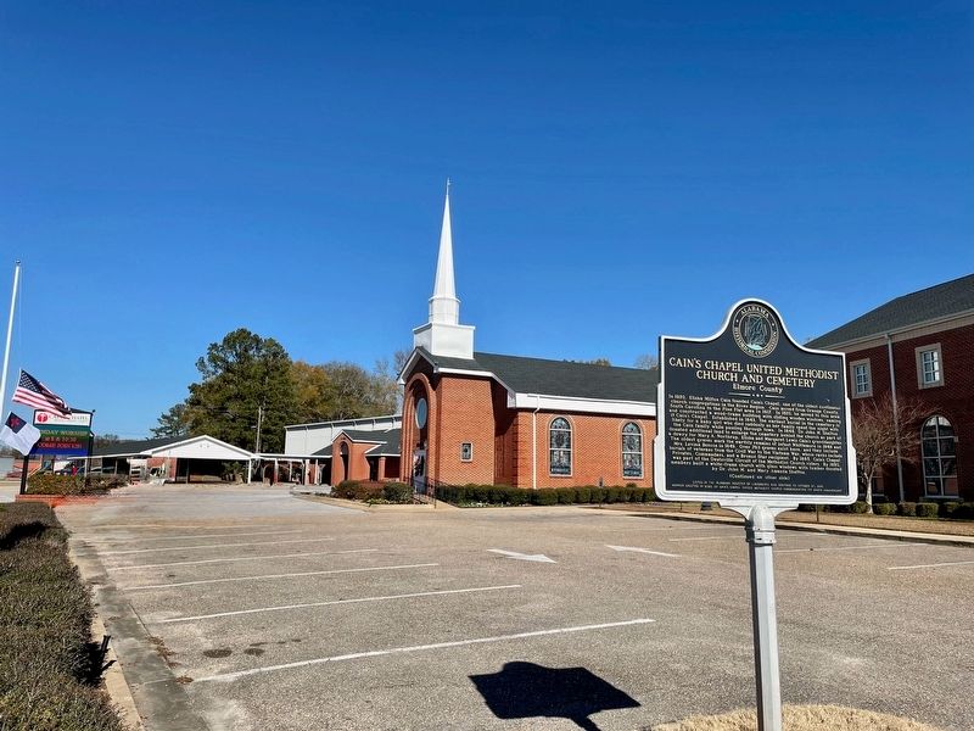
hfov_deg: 67.3
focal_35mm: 26
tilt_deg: +10.1
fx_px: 732
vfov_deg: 53.1
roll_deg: -0.4
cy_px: 366
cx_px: 487
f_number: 1.6
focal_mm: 4.2
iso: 32
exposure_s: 1/4651
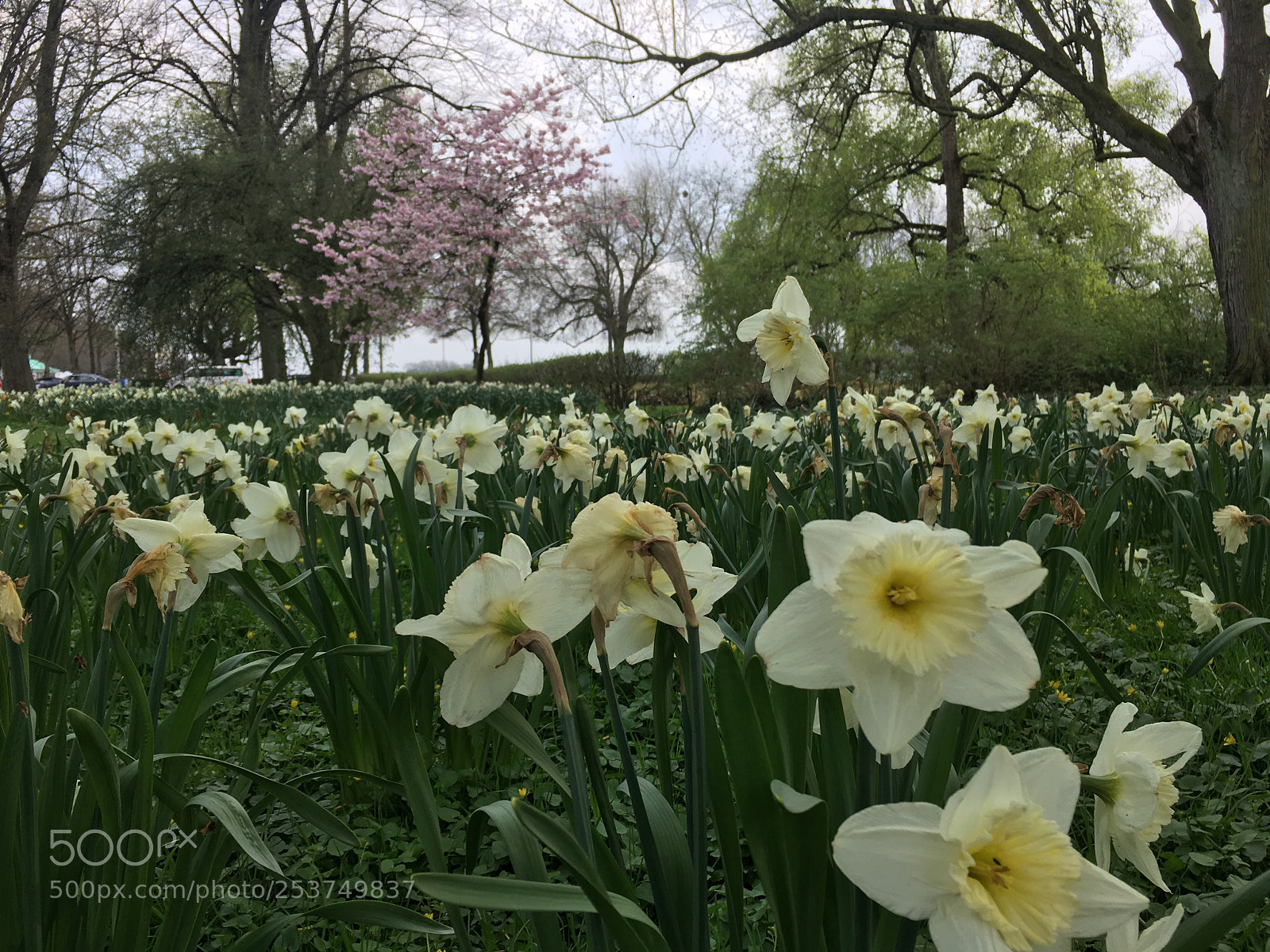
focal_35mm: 29
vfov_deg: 48.2
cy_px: 476
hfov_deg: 61.7
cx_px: 635
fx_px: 1064
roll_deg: -0.9
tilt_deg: -4.7
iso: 25
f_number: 2.2
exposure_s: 1/323
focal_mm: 4.15
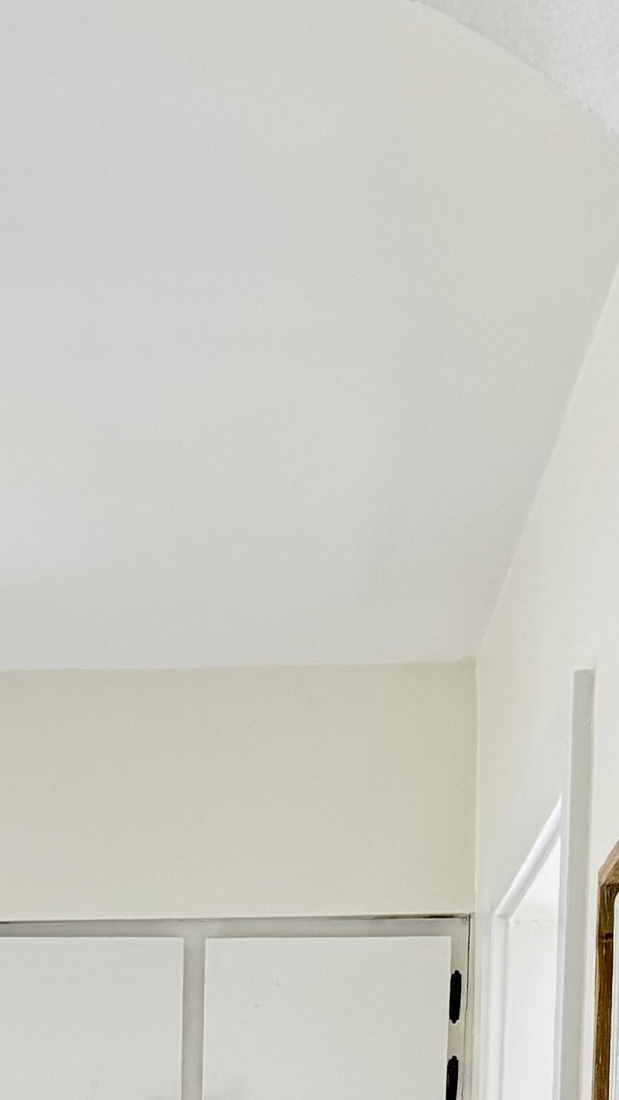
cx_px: 37
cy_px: 1947
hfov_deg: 11.6
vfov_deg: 17.1
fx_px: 3034
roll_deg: -0.2
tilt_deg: -10.7
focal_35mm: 104
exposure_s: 1/120
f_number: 1.78
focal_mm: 6.76
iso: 125
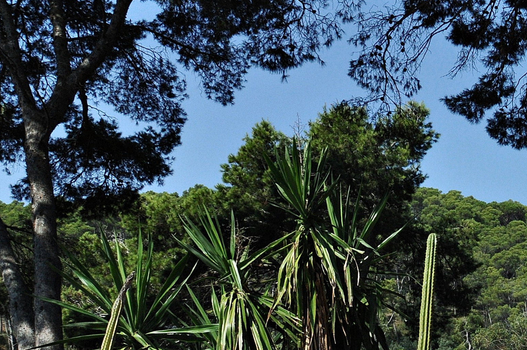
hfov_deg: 23.2
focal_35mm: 75
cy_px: 339
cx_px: 728
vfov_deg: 17.8
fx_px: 1096
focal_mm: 18
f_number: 13
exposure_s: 1/640
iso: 500
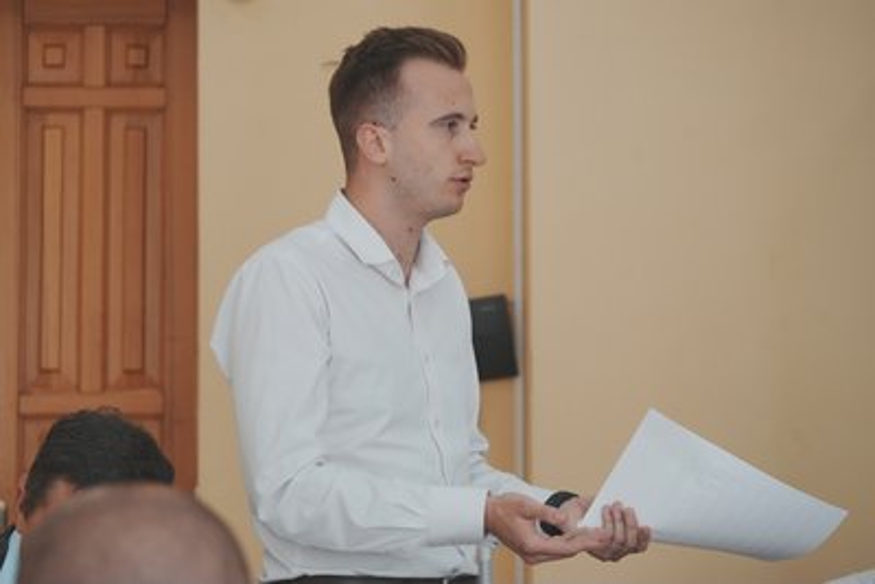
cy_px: 292
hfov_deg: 24.2
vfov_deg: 16.3
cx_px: 438
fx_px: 2042
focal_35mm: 84
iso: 800
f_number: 5
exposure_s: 1/500
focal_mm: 84
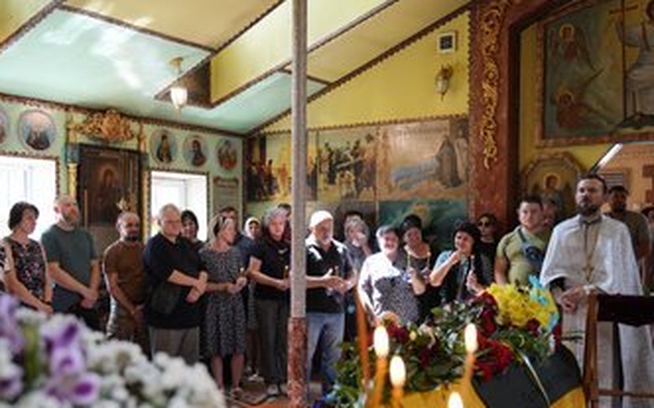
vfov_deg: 29.7
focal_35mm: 43
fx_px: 766
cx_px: 323
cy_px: 261
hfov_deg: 46.2
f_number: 2.8
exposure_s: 1/100
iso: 500
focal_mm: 35
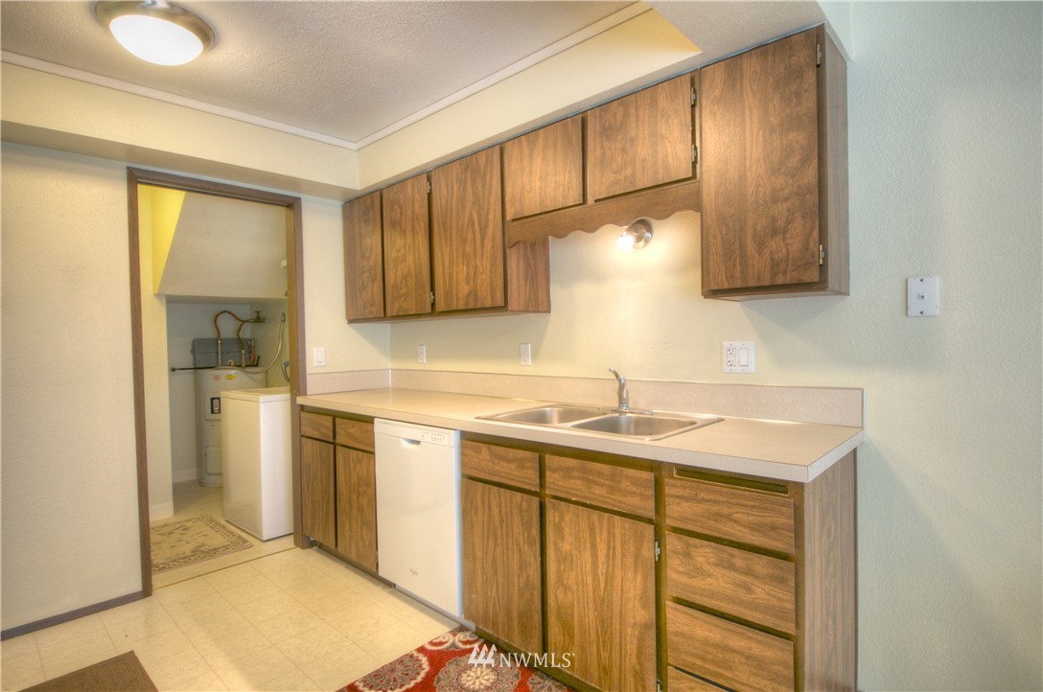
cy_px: 346
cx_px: 522
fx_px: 521
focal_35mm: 18
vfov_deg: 67.2
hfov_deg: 90.1
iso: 100
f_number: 3.8
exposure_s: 1/10
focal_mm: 12
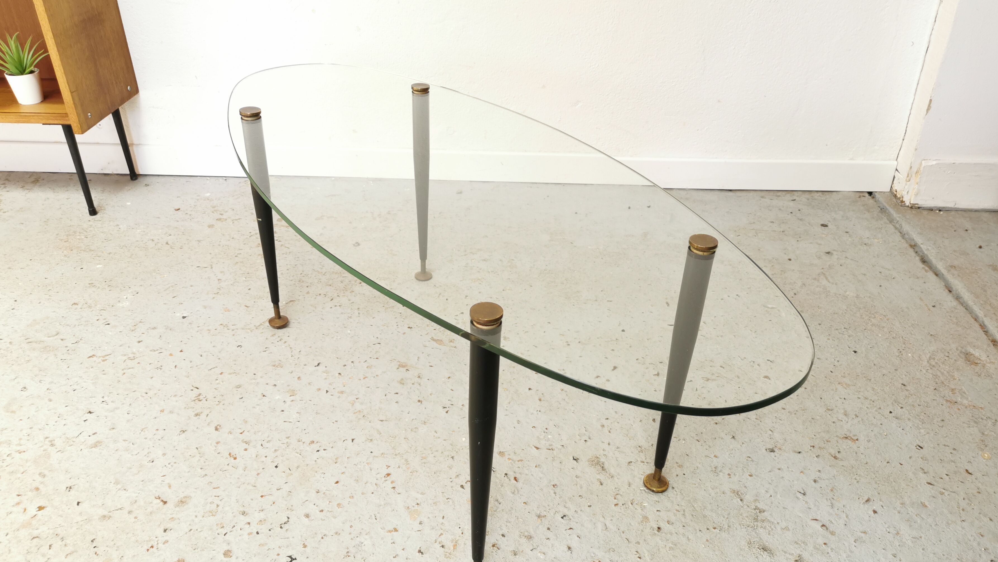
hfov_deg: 64.3
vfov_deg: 38.9
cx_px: 496
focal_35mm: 30
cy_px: 306
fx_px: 794
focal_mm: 5.58
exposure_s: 1/100
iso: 100
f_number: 1.8
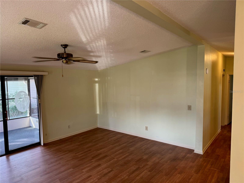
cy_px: 92
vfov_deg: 56.8
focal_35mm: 24
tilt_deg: -4.0
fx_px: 169
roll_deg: +0.0
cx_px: 122
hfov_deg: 71.6
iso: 100
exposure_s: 1/60
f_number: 1.78
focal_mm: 6.76
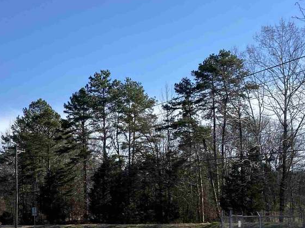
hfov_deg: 30.6
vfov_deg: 23.9
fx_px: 520
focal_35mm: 59
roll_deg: -0.4
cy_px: 219
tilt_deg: +1.2
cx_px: 5
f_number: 1.8
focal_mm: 4.25
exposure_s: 1/2625
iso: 32
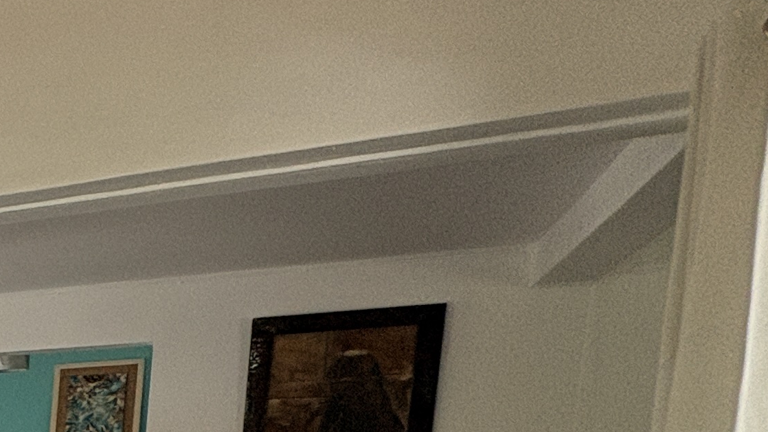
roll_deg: +0.7
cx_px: -613
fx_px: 1120
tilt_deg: -6.8
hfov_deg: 22.3
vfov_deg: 19.4
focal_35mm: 55
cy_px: 622
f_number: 2.2
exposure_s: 1/99
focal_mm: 2.22
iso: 80
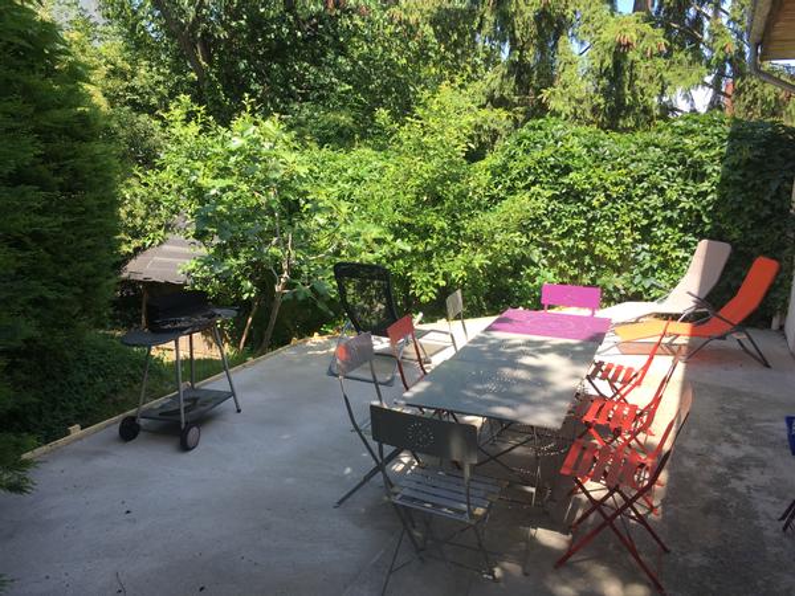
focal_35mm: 29
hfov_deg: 61.7
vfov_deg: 48.2
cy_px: 298
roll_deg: -1.6
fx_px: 666
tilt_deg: -13.1
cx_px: 398
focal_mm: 4.15
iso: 25
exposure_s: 1/444
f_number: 2.2
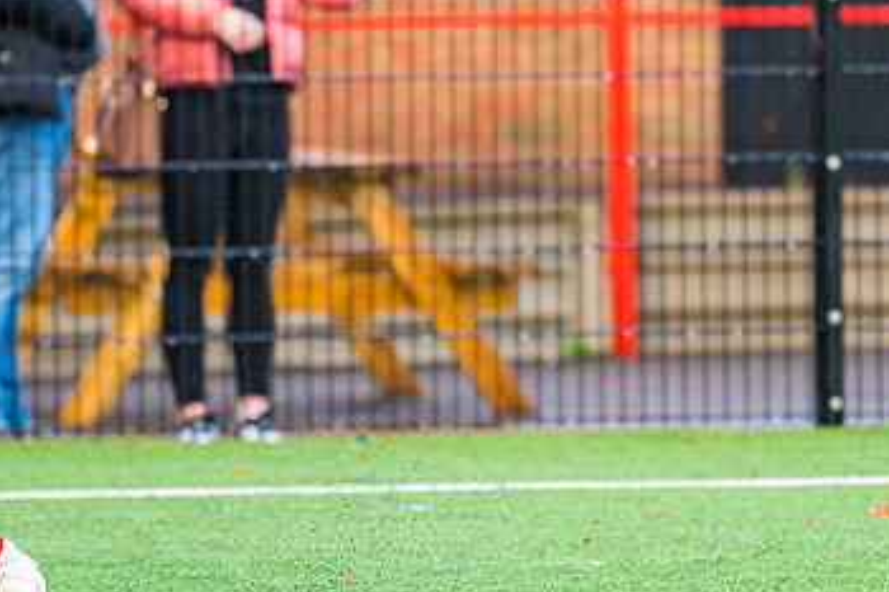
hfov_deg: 2.6
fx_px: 19573
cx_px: 551
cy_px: 175
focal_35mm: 793
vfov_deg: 1.7
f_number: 2.8
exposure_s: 1/1250
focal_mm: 270
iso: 1000
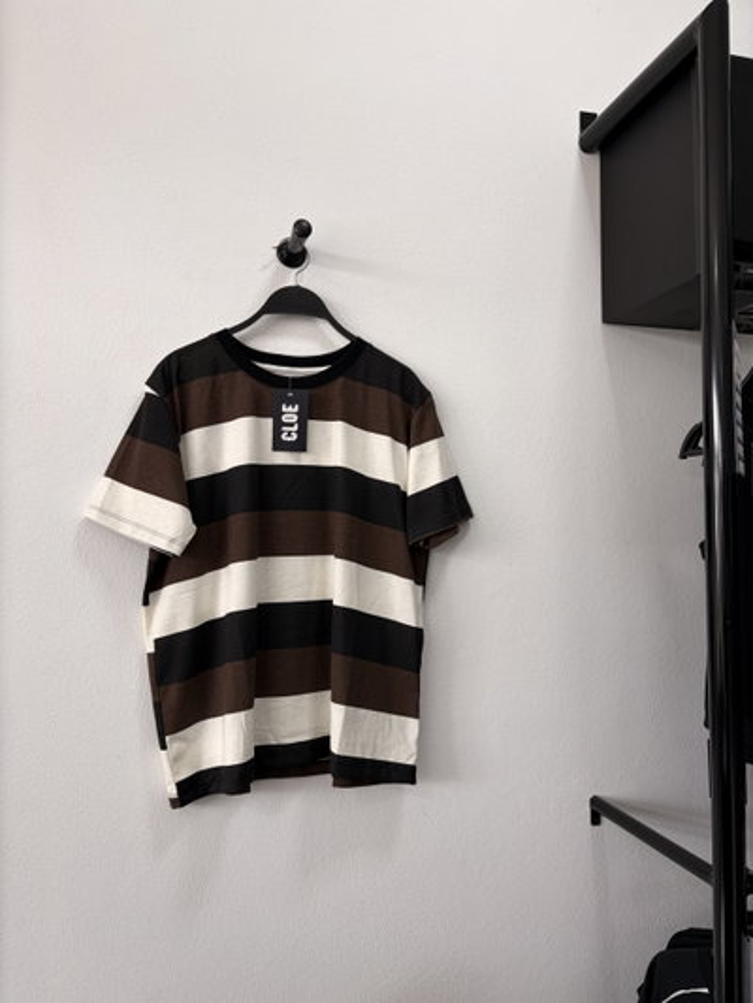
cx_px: 376
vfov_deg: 67.3
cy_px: 502
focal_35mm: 26
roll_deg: +0.2
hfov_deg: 53.1
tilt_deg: +3.0
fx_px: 754
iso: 50
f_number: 1.6
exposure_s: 1/122
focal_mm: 5.96
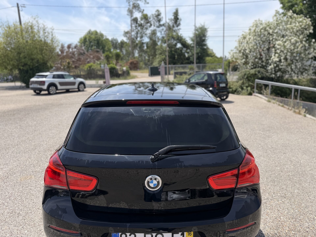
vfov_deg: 56.8
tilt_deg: -13.0
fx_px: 219
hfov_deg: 71.6
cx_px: 158
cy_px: 118
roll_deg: +3.7
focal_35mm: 24
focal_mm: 6.76
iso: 80
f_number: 1.78
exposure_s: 1/3279
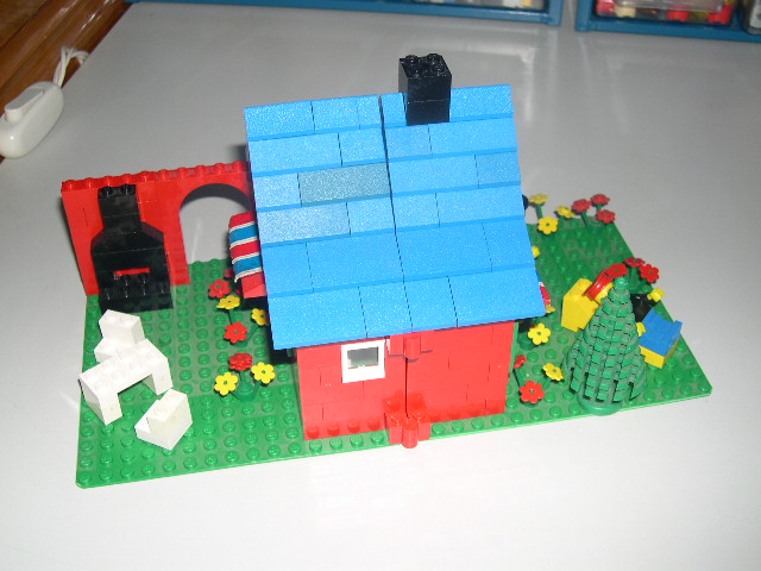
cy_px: 286
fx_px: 923
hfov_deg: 44.8
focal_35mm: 42
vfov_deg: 34.3
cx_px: 380
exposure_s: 1/60
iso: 100
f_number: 2.9
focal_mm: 9
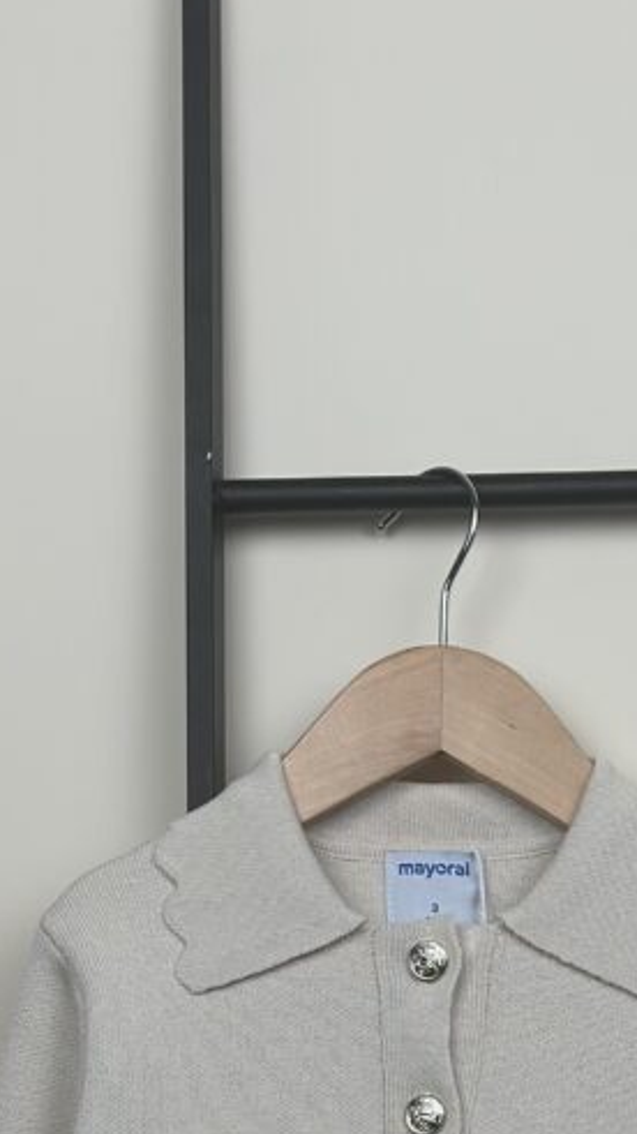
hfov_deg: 10.9
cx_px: 720
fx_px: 3275
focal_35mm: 109
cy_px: 970
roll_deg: +0.5
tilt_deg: +3.6
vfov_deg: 19.4
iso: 80
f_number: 1.78
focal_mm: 6.86
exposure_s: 1/392
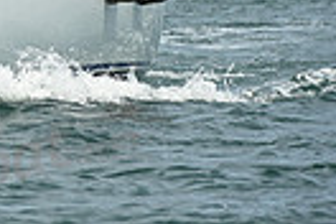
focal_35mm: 882
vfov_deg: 1.6
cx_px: -351
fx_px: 8231
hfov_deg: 2.3
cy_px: -179
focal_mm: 200
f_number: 9
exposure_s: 1/1000
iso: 320
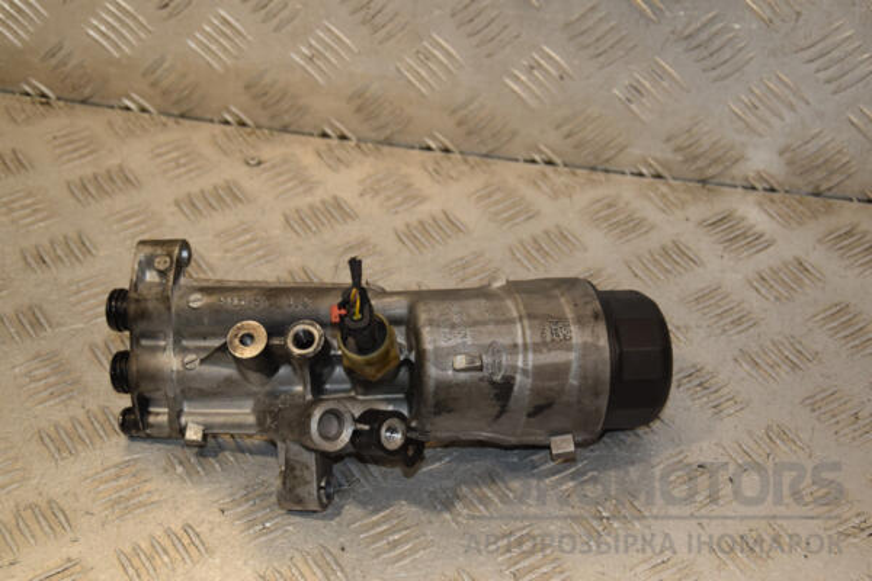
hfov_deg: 28.1
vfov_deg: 18.9
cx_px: 436
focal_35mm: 72
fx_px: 1744
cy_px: 290
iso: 800
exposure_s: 1/200
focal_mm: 48
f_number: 6.3
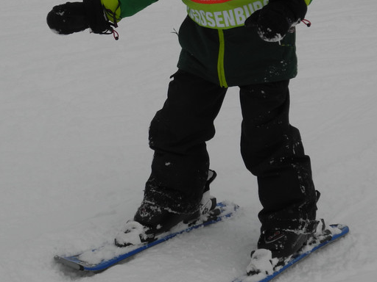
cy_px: 35
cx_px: 208
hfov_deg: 11.7
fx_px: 1841
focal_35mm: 169
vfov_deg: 8.8
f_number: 4.5
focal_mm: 20.1
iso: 100
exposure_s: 1/640
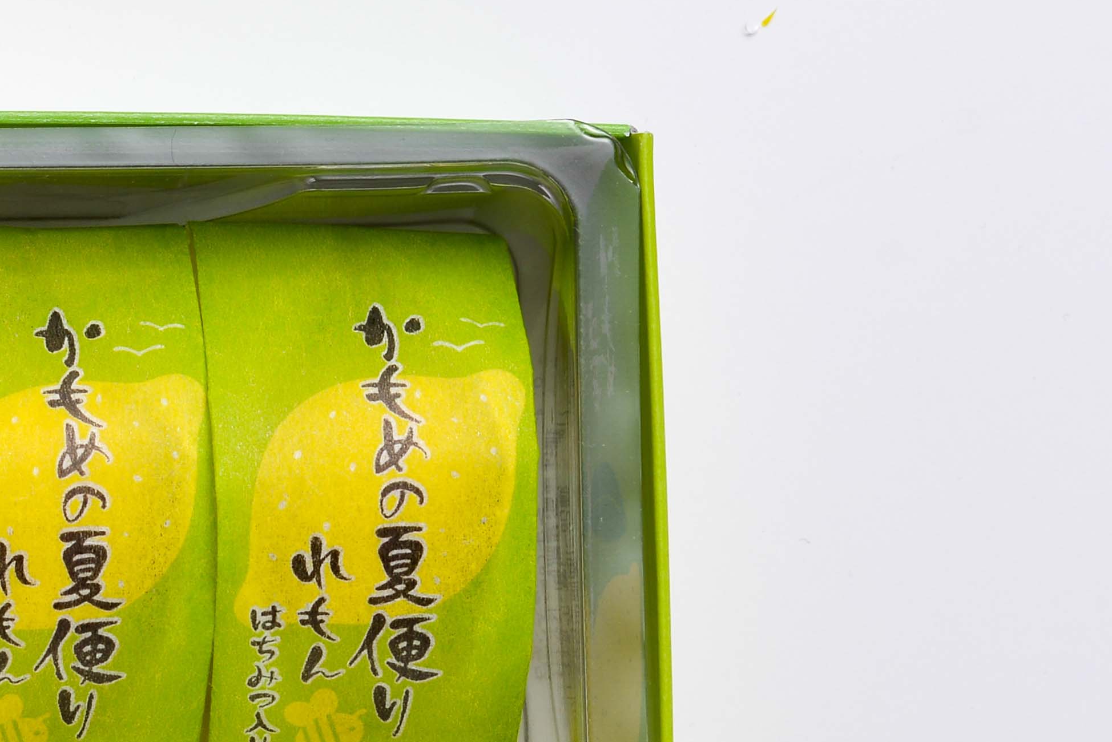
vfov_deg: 7.3
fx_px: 5808
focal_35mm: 188
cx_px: -577
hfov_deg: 10.5
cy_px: 807
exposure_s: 1/250
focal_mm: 50
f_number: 10
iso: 100
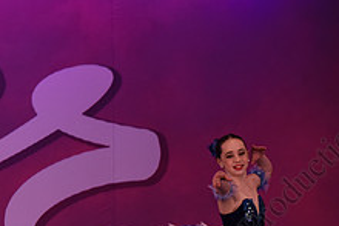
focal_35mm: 369
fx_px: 3477
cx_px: 237
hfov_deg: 5.6
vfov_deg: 3.7
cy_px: 248
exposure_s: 1/320
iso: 2000
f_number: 5
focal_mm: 140
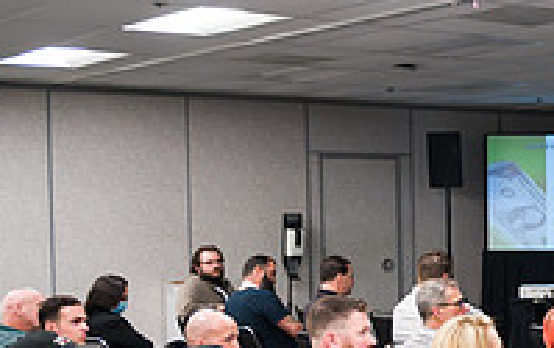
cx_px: 766
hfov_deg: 21.8
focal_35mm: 83
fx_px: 1255
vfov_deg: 15.8
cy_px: 223
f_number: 3.2
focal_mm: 28
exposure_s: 1/200
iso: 1600
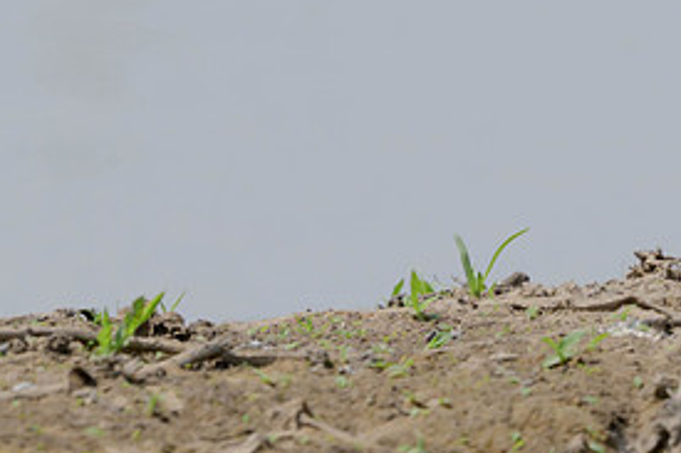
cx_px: 697
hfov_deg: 0.9
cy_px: 285
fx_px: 45163
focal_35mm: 2389
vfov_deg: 0.6
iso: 280
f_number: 5.6
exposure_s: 1/2500
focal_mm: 560
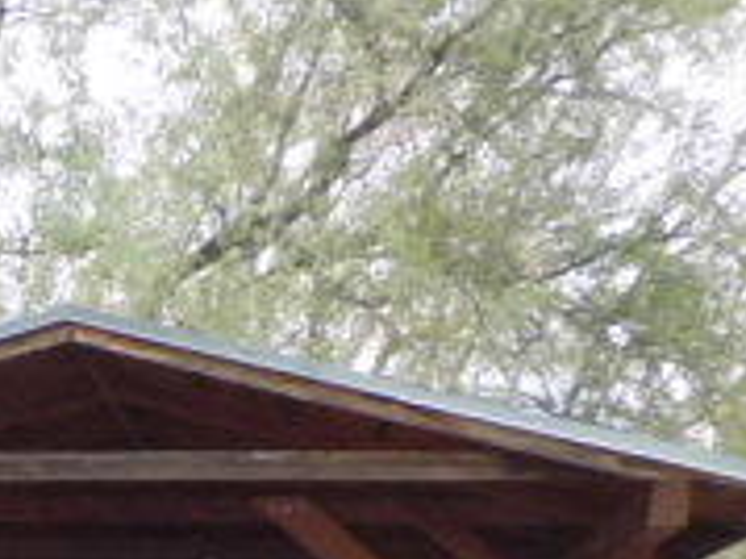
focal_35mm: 93
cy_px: 864
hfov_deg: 18.4
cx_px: -408
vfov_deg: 14.7
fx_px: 2003
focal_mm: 4.7
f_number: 2.8
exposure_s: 1/125
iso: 200
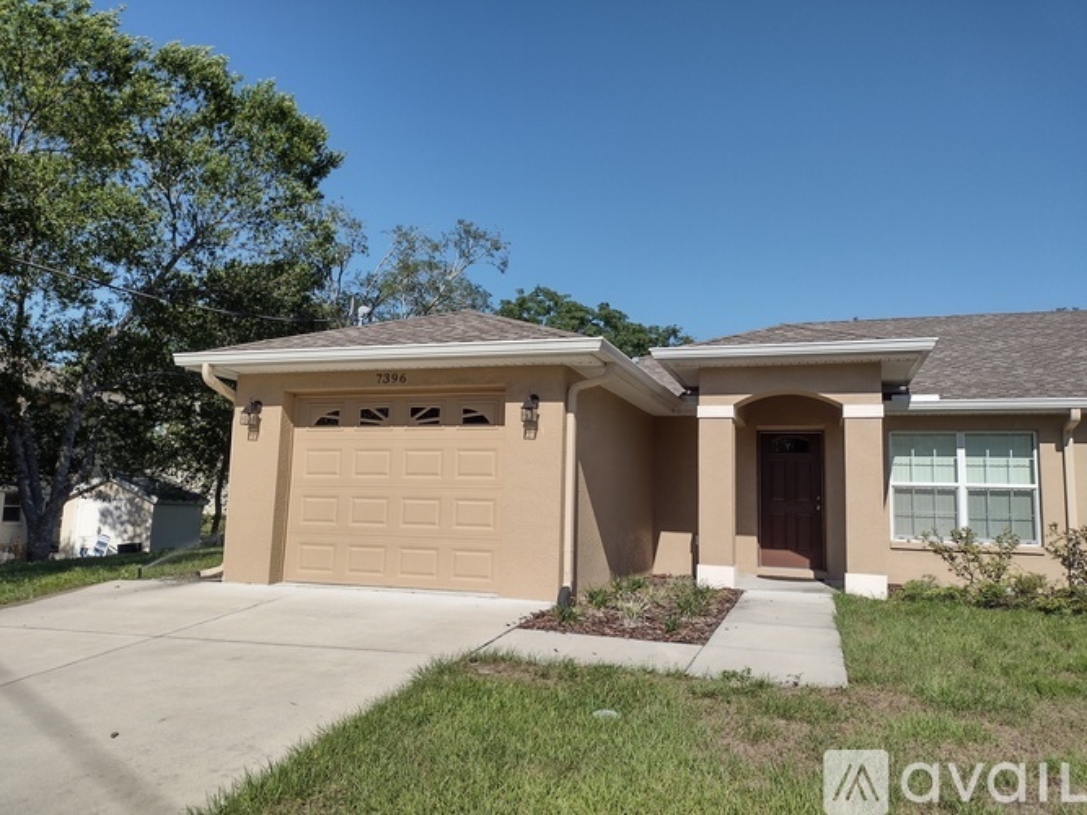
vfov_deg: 51.3
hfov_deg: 65.3
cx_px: 544
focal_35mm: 27
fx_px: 848
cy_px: 408
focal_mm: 4.71
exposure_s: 1/2613
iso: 100
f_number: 1.7
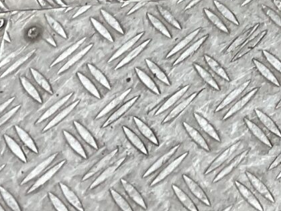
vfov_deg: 7.8
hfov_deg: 10.6
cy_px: -309
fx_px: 1438
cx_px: 482
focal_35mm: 177
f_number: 1.8
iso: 32
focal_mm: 3
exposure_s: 1/120
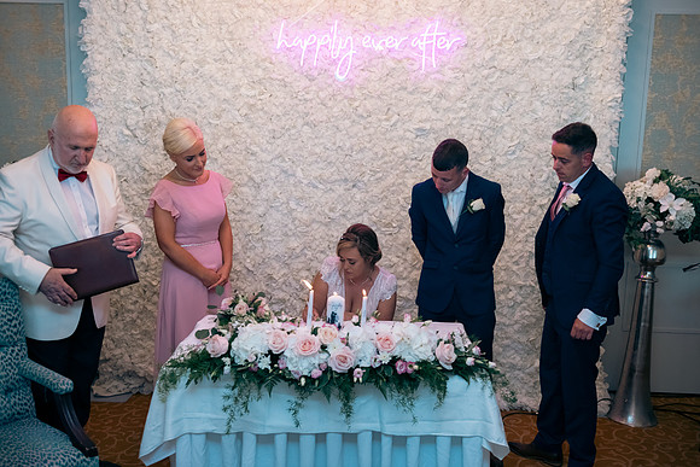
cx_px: 350
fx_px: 700
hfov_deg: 53.1
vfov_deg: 36.9
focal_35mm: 36
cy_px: 234
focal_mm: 36
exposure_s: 1/160
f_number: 3.5
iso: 640
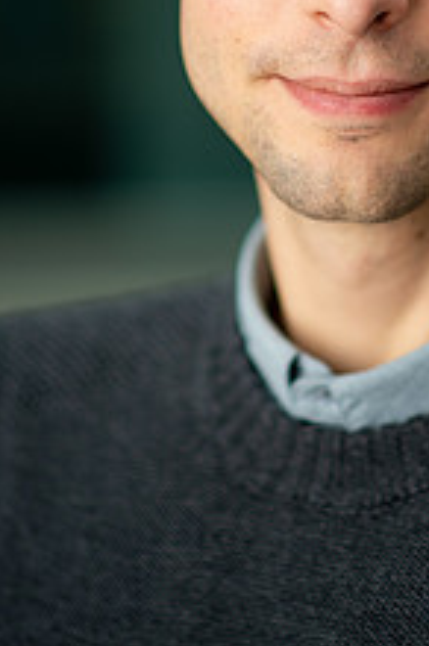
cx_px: 360
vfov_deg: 11.7
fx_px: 3120
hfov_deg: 7.8
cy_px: 38
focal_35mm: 174
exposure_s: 1/160
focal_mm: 85
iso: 50
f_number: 2
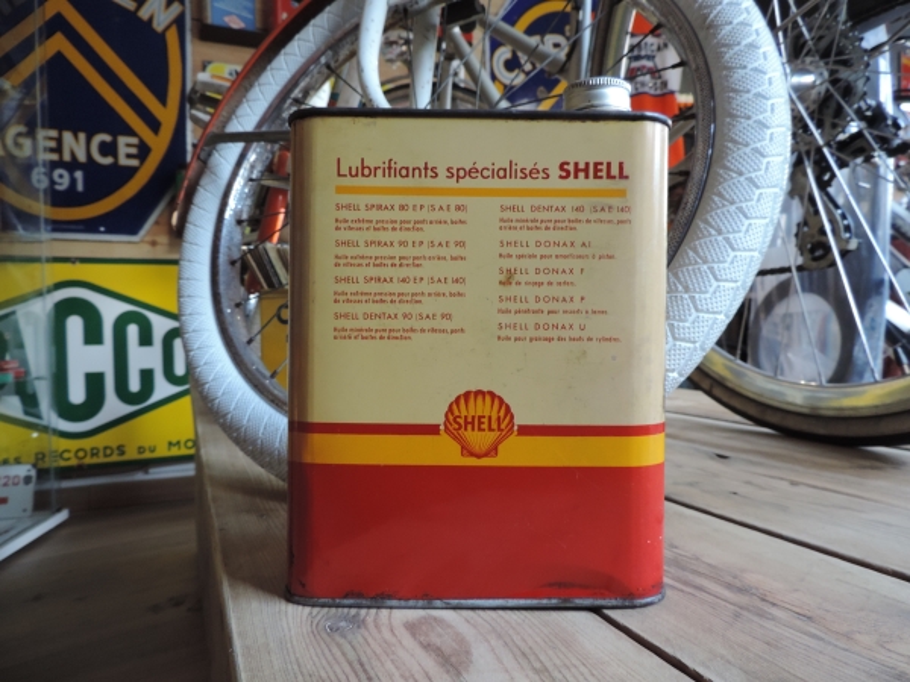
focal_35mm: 24
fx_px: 631
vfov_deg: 56.8
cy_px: 341
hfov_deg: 71.6
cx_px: 455
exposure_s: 1/30
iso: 280
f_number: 3
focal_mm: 4.3
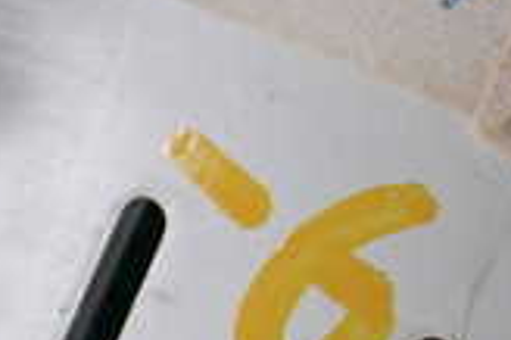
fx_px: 1617
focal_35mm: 114
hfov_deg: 17.1
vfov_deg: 11.8
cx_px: 636
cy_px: -62
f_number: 2.3
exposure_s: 1/200
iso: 100
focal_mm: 5.4
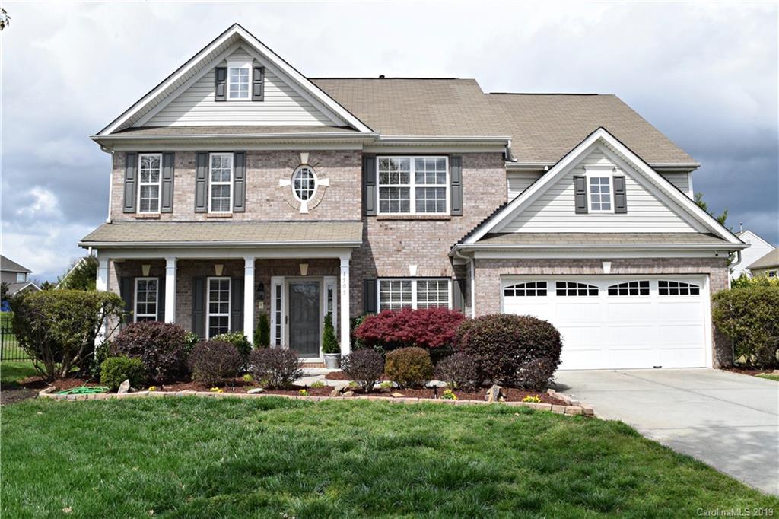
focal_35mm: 33
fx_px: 714
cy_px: 260
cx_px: 390
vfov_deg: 39.9
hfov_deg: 57.2
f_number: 7.1
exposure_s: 1/4000
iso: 1600
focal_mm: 22
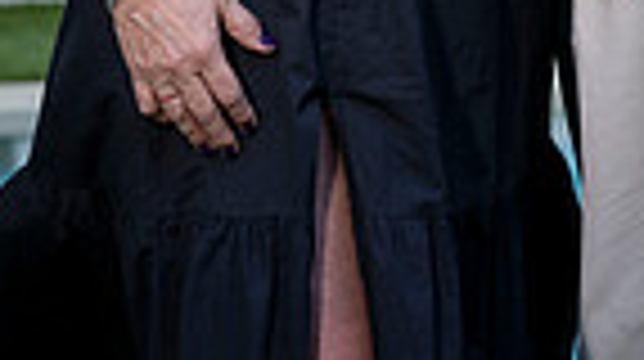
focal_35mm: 330
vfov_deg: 3.6
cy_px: -526
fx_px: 5628
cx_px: 522
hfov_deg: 6.5
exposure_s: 1/200
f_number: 5
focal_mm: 100
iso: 400
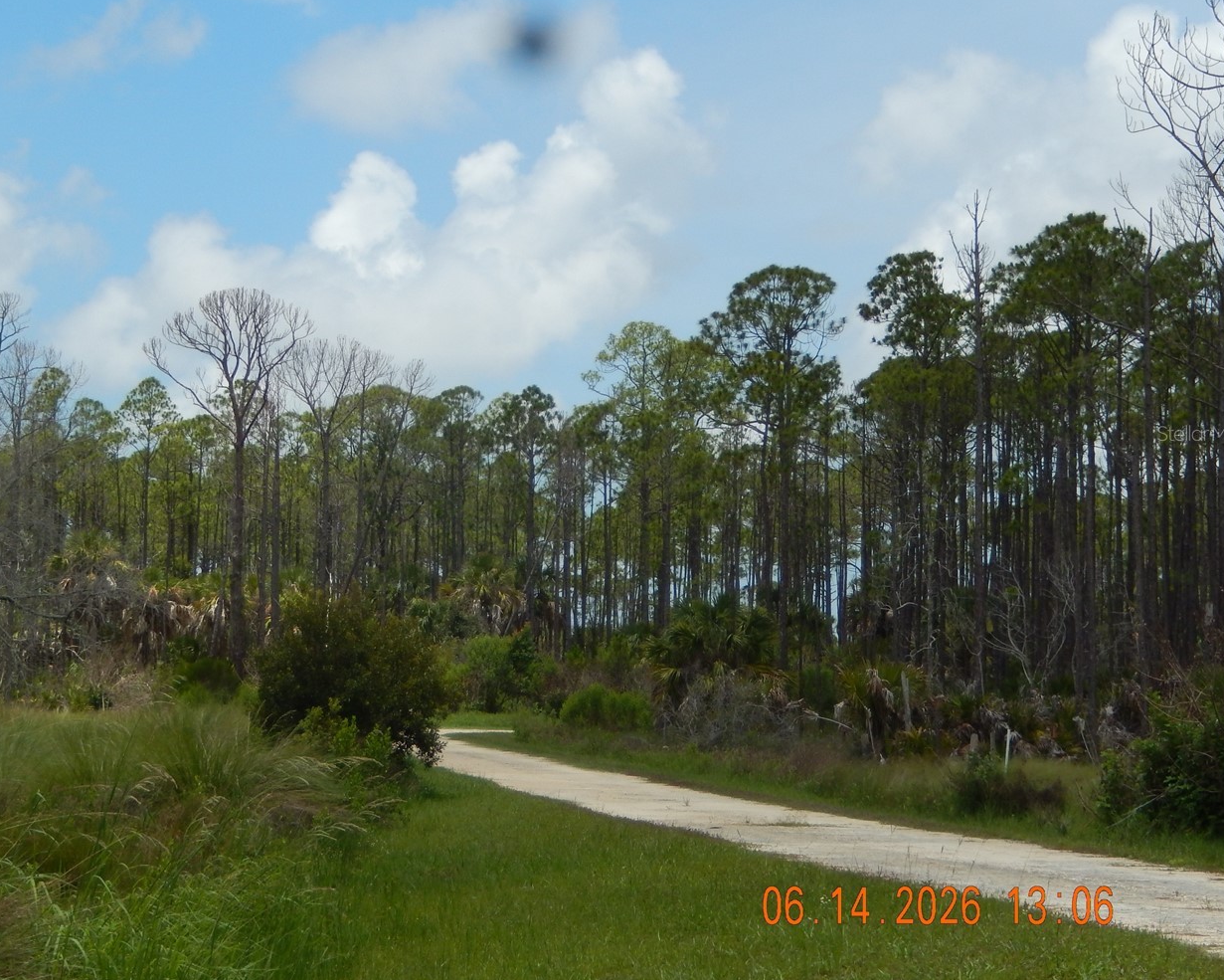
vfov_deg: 18.1
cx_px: 455
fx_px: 3079
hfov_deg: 22.4
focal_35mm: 85
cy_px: 433
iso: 125
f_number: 4.8
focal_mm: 12
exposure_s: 1/1000
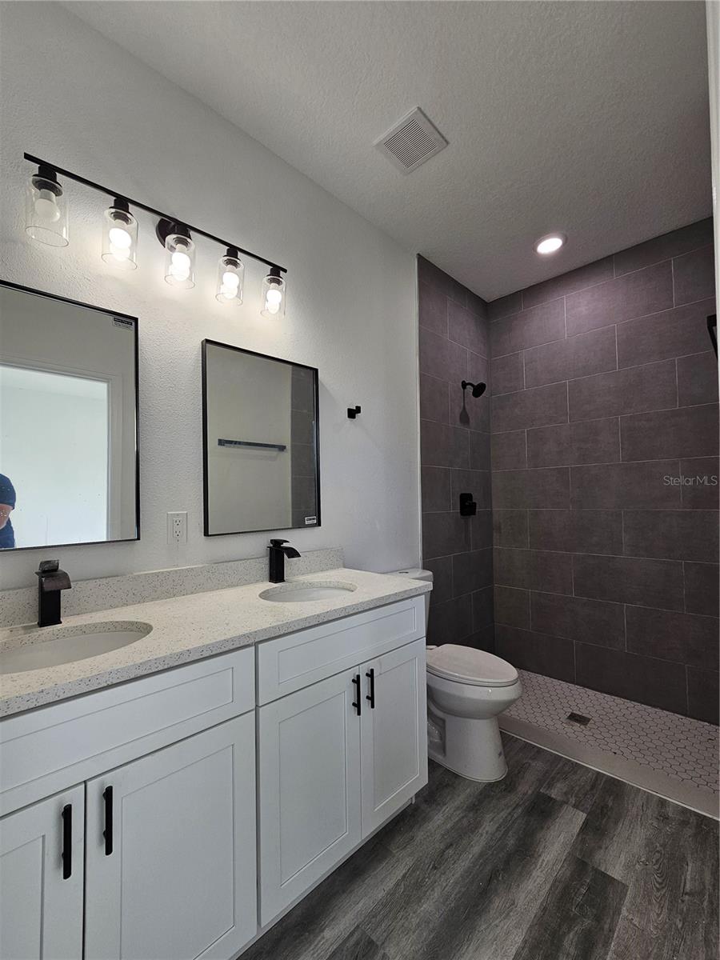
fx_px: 361
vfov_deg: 106.2
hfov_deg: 89.9
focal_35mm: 13
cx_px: 360
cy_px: 480
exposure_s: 1/120
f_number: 2.2
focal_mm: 2.2
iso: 64
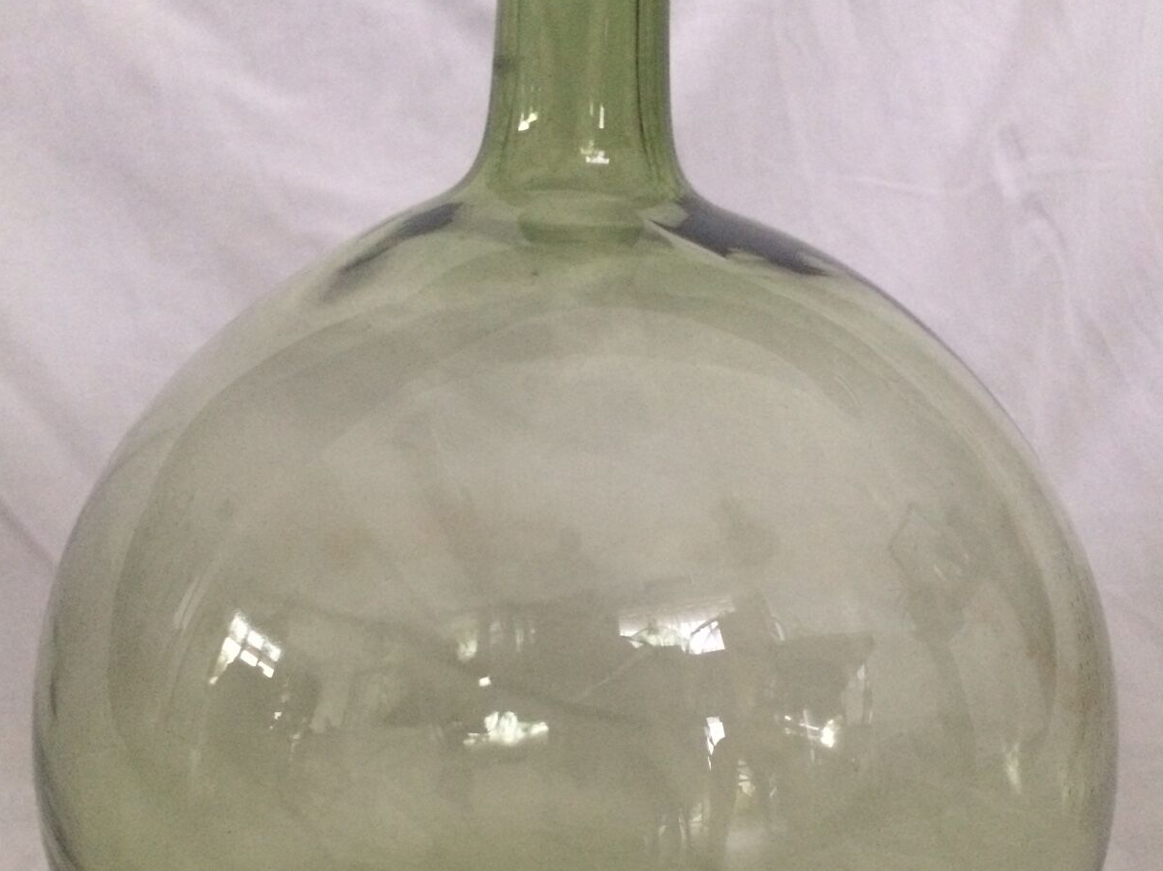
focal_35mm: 39
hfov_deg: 47.9
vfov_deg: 36.5
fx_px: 1310
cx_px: 582
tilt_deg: -14.3
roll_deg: +0.2
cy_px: 560
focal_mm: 4.15
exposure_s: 1/33
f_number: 2.2
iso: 320
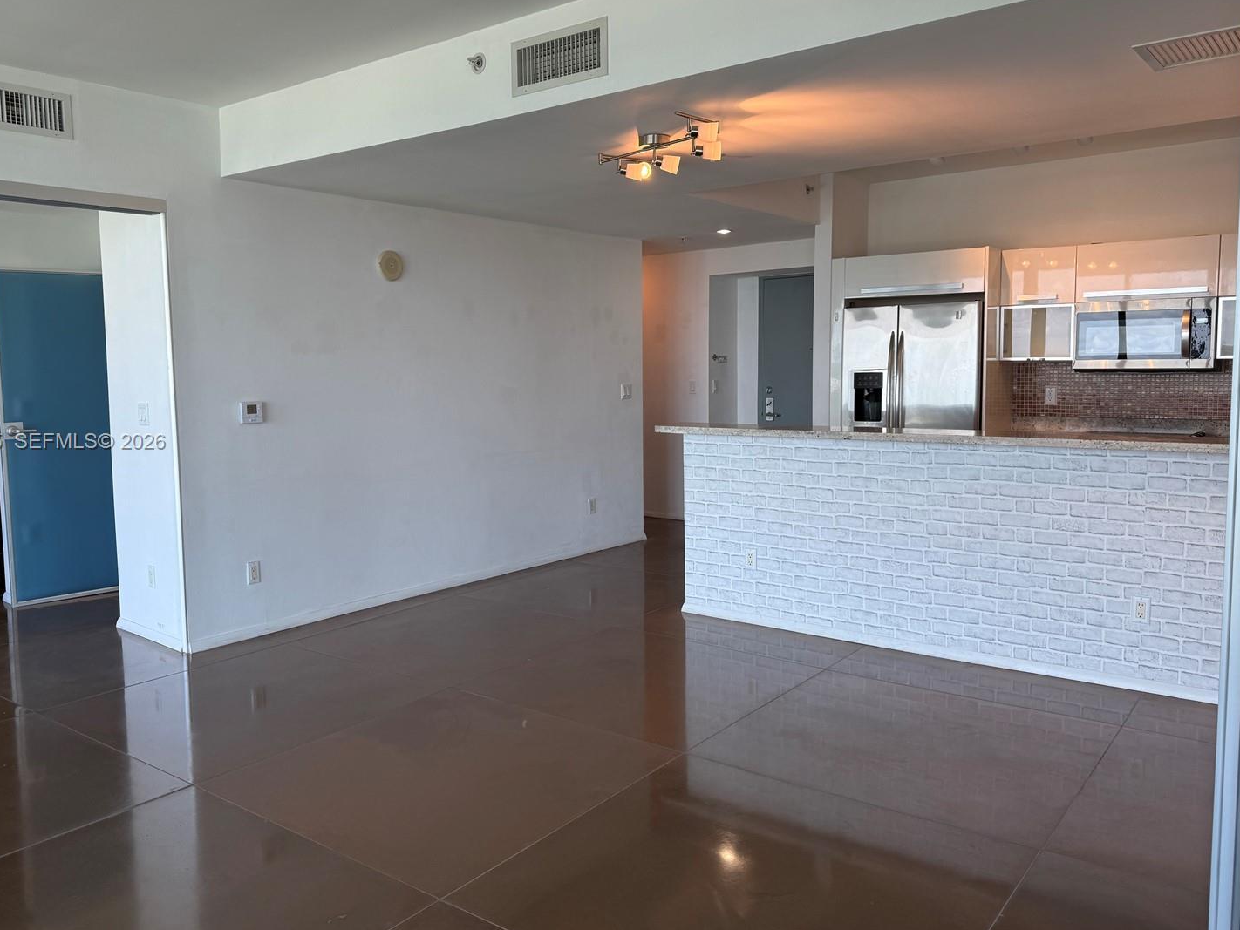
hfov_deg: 65.3
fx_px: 967
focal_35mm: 27
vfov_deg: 51.3
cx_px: 591
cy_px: 443
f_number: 1.78
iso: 64
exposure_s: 1/210
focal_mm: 6.76
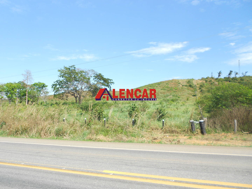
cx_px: 126
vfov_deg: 53.1
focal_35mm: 26
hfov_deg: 67.3
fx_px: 189
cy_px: 94
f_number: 3.2
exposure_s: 1/500
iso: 80
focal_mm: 4.6
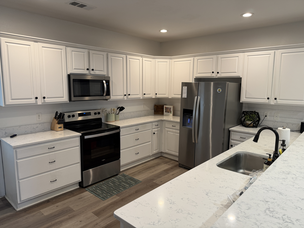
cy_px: 114
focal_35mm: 24
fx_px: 211
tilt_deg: -8.3
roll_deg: -0.2
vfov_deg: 56.8
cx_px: 152
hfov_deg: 71.6
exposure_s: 1/60
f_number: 1.78
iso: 125
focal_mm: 6.76
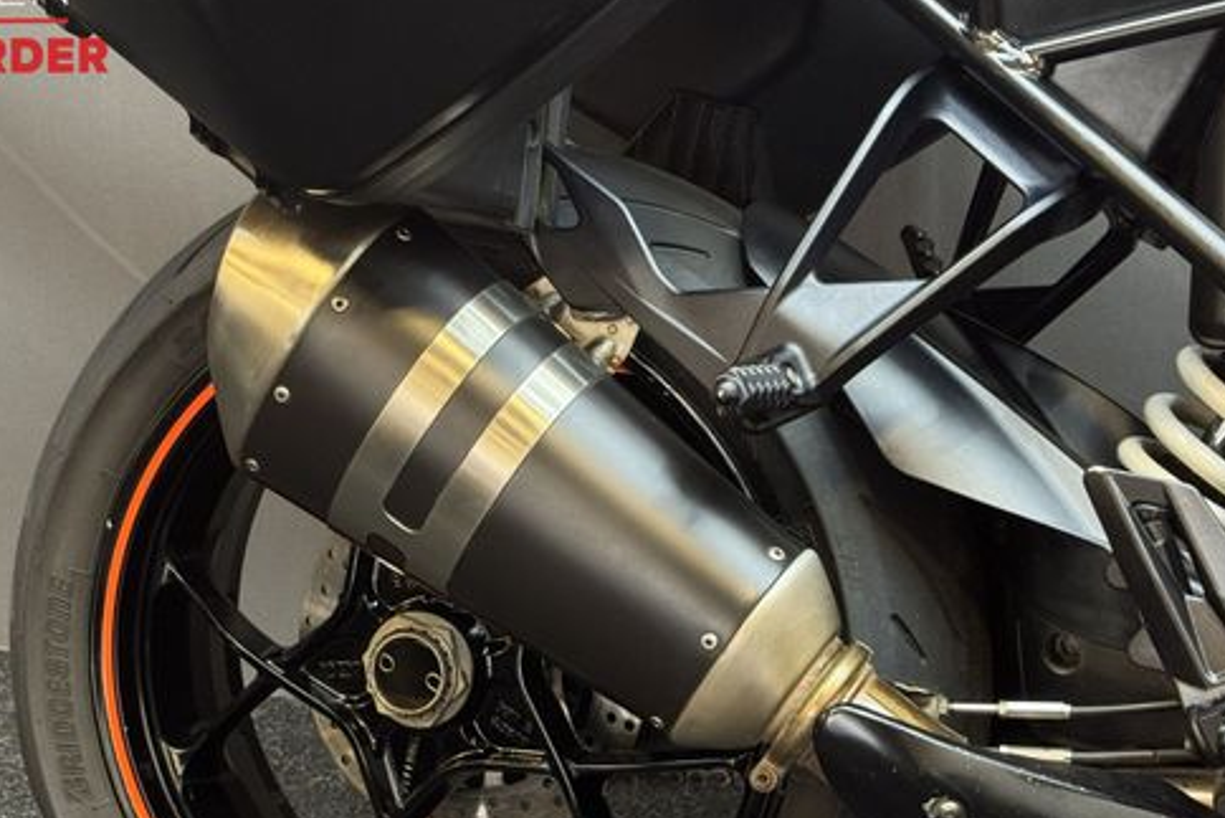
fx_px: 2246
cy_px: 469
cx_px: 514
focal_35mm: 66
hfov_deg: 30.5
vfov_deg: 20.6
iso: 200
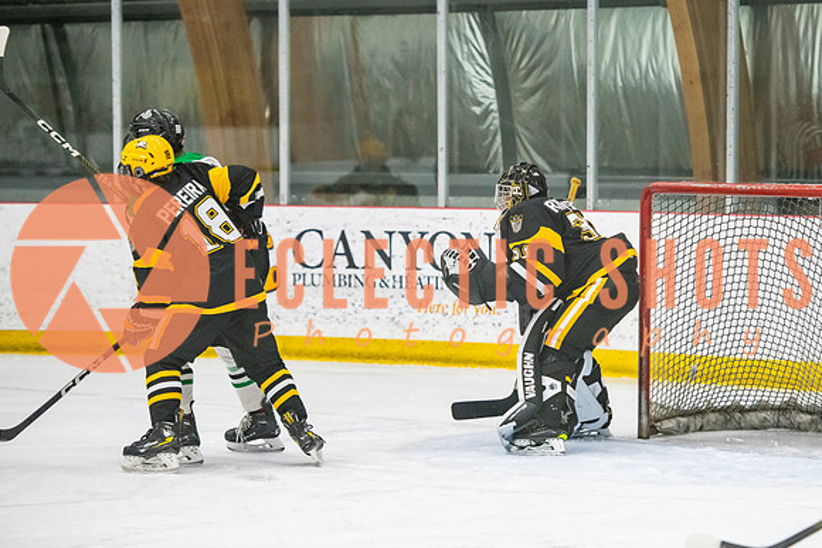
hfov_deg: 11.9
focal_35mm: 173
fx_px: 3949
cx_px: 549
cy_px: 274
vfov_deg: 7.9
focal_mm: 125
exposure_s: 1/800
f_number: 2.8
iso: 4000
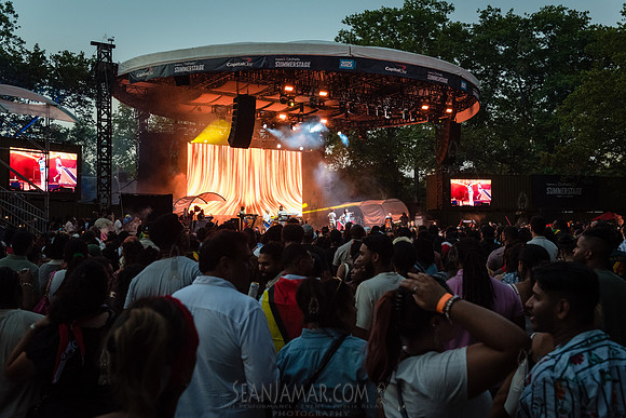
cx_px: 318
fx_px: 626
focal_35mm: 36
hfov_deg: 53.1
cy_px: 209
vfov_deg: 36.9
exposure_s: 1/250
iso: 4000
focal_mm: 35
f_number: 4.5
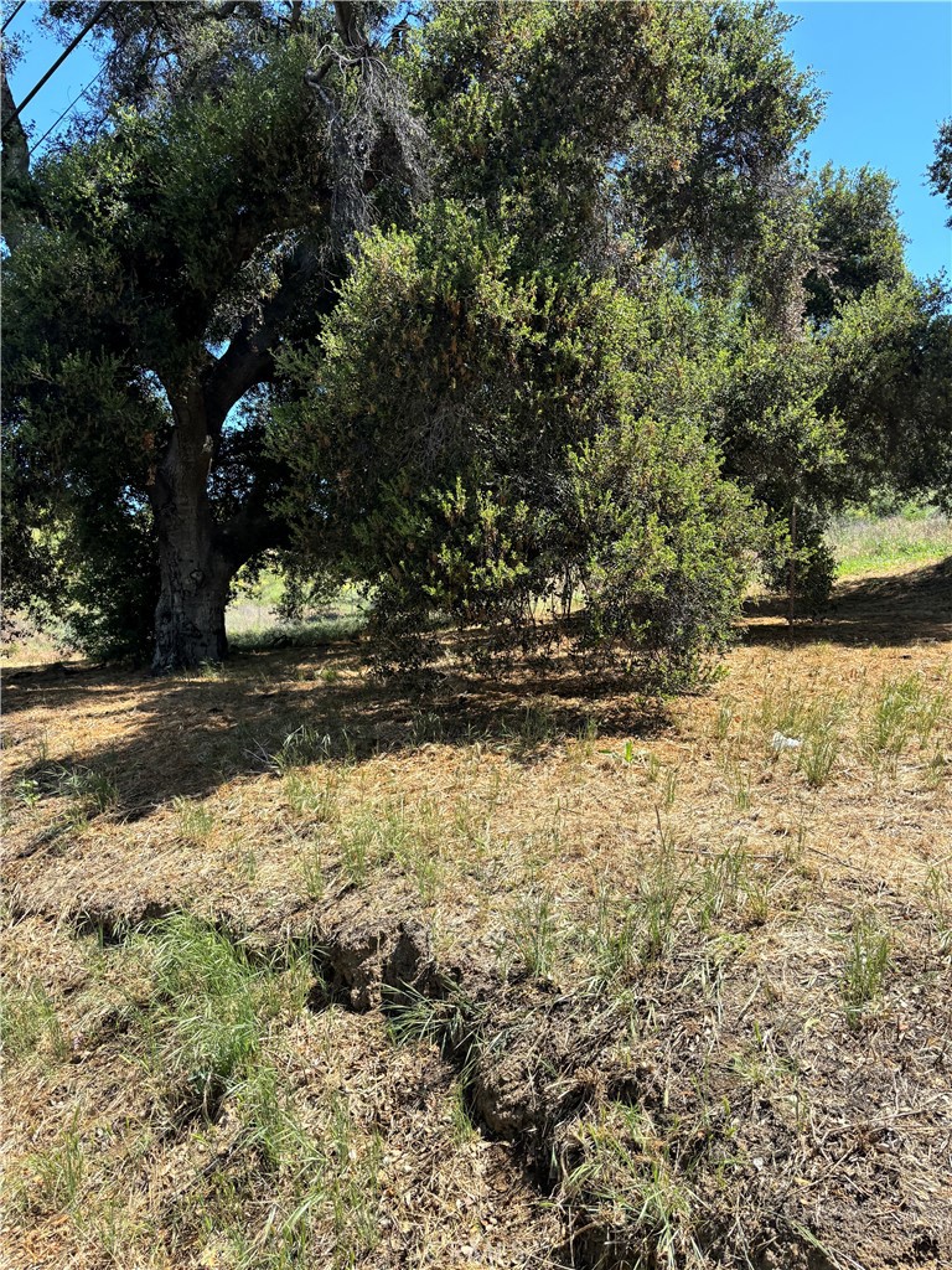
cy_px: 635
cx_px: 476
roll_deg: -2.7
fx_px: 953
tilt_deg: +3.6
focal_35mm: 26
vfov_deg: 67.3
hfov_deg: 53.1
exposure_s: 1/2062
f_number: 1.6
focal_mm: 5.96
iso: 50
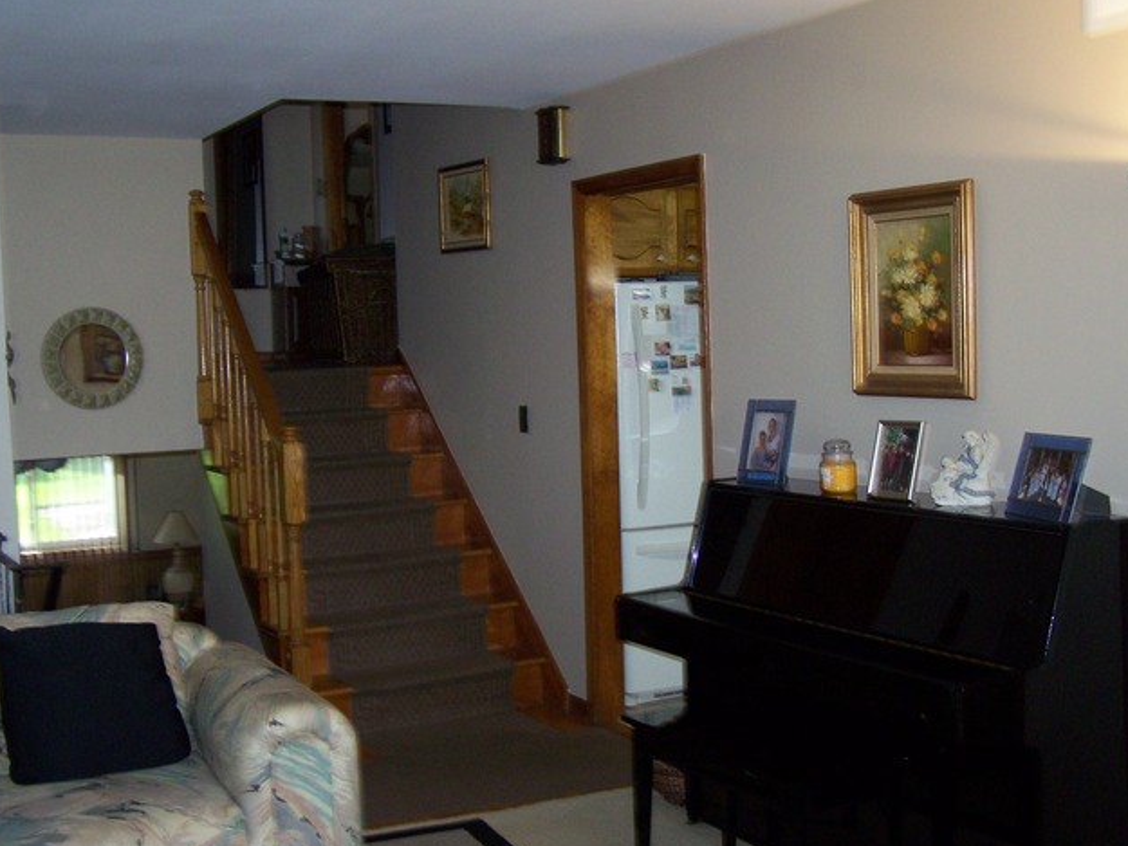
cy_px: 422
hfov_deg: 42.9
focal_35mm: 44
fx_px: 1434
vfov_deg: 32.9
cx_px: 561
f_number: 2.9
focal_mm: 7.1
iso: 160
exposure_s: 1/60
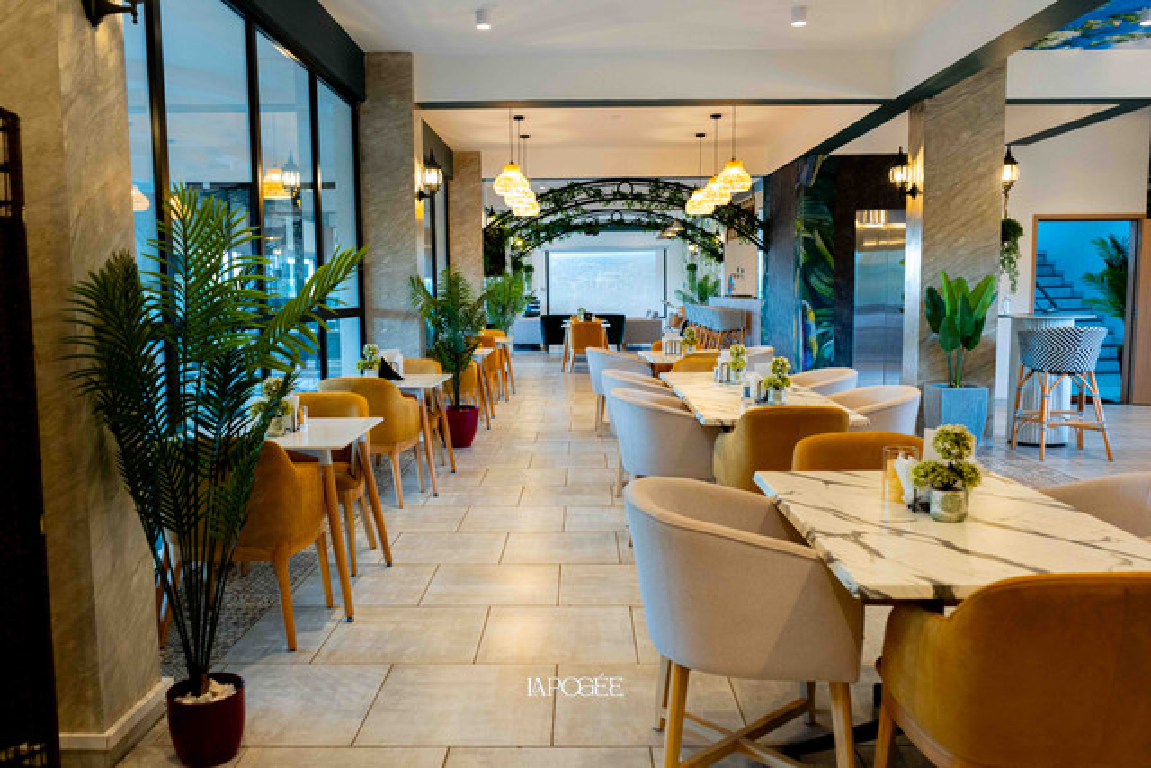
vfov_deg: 46.4
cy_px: 384
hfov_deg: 65.5
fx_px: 895
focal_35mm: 28
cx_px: 576
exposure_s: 1/50
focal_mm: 28
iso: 2500
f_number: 5
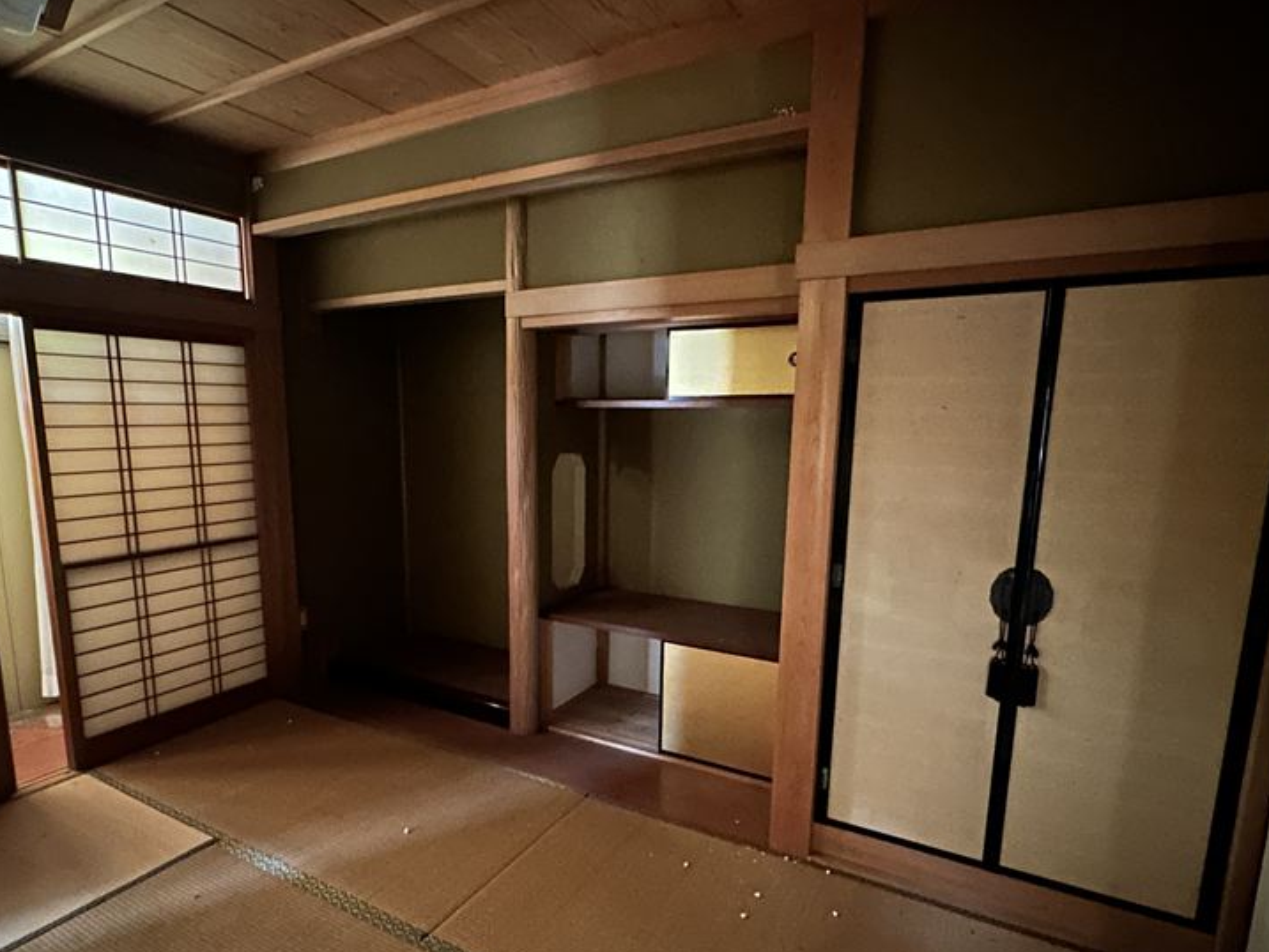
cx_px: 584
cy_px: 538
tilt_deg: -8.8
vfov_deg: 65.7
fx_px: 733
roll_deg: -0.2
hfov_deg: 81.6
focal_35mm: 20
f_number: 2.2
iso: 2000
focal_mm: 2.22
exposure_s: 1/8
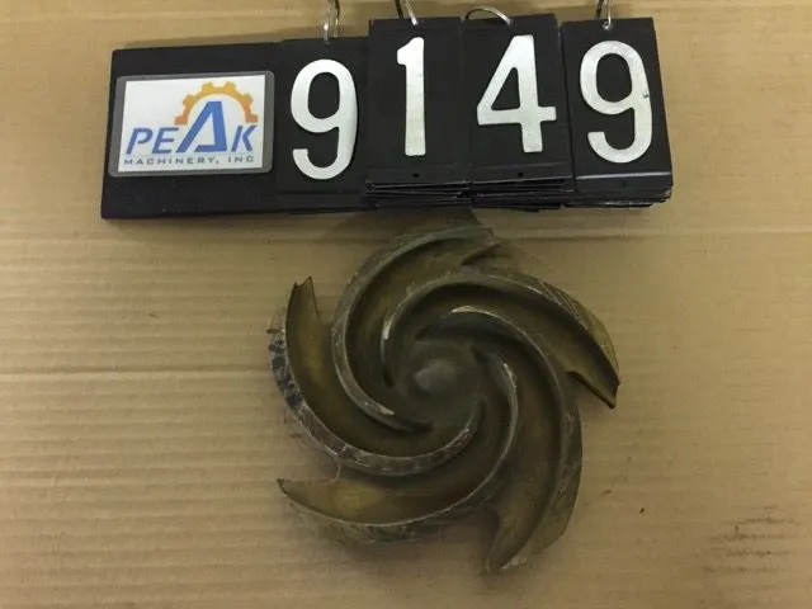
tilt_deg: -68.5
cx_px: 406
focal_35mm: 29
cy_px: 304
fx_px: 680
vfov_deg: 48.2
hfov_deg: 61.7
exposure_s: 1/15
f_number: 2.2
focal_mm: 4.15
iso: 500
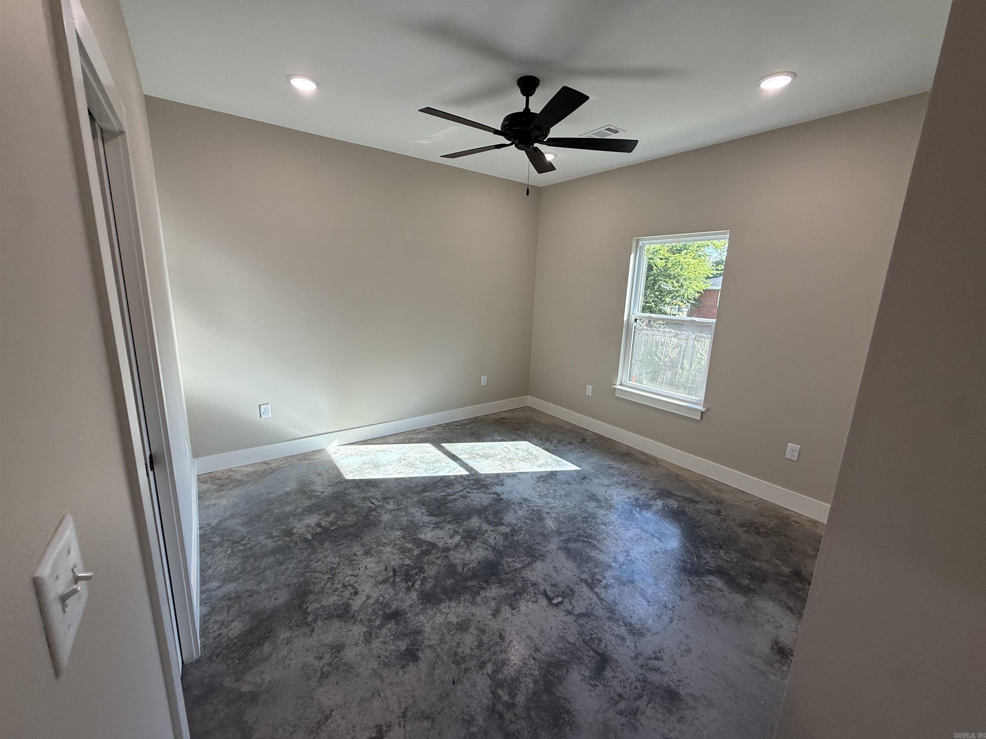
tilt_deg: -11.6
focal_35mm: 14
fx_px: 399
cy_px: 370
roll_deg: -1.4
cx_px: 493
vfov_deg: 85.7
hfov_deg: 102.1
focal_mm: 2.22
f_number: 2.2
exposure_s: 1/134
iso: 64
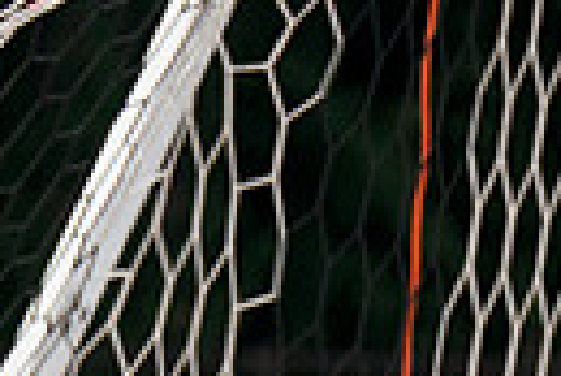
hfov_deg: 0.9
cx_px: 744
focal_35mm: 2194
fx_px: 34228
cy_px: 805
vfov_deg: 0.6
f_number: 2.8
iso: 400
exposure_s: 1/2000
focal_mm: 200
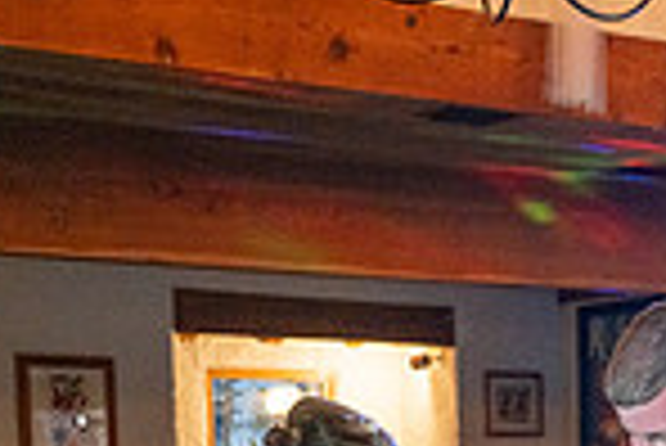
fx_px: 1741
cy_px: 719
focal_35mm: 94
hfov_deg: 21.2
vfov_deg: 13.5
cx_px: 590
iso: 500
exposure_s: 1/200
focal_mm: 24
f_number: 3.2
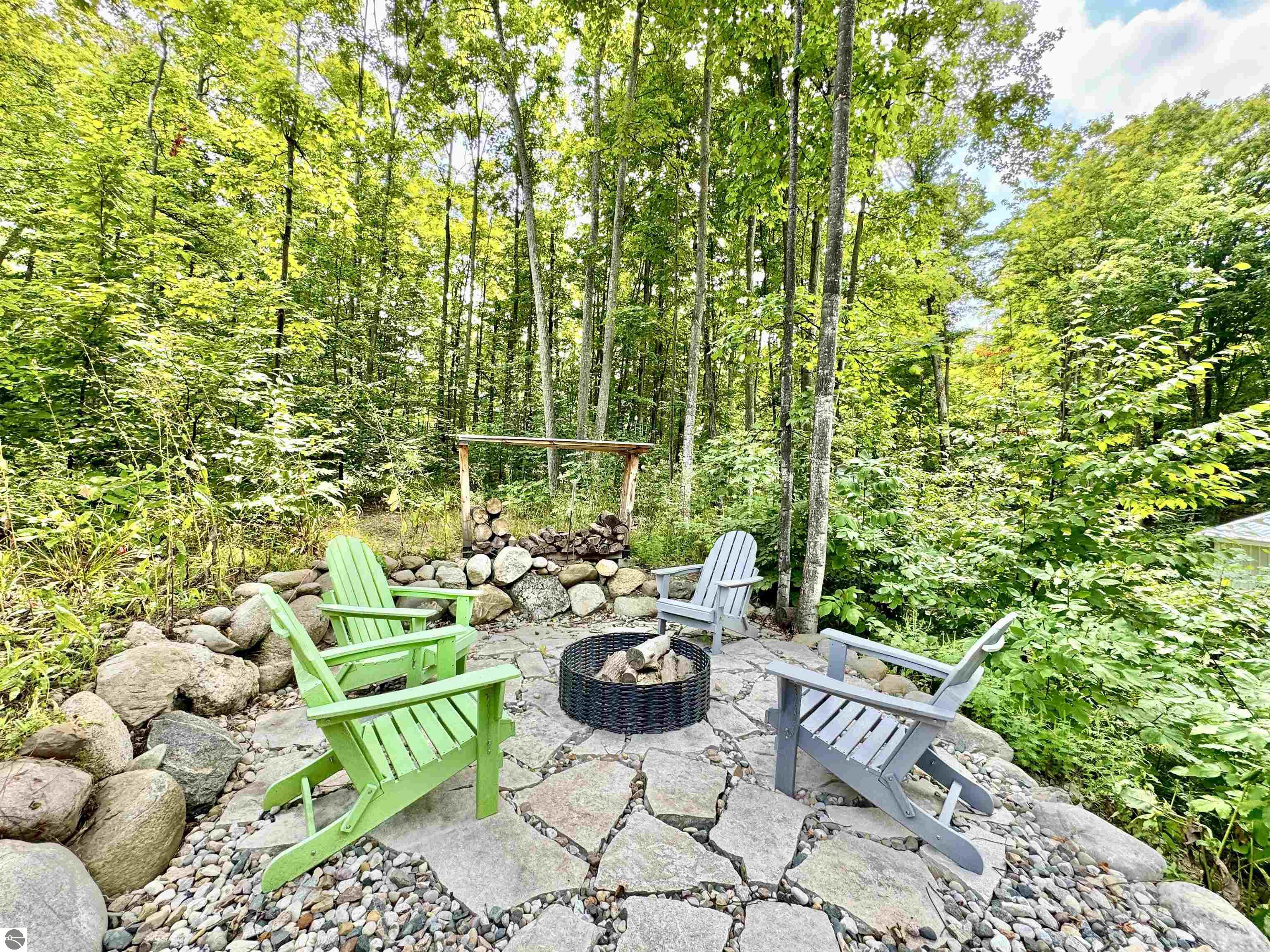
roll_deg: -1.1
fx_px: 514
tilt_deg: +0.5
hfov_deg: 102.1
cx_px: 635
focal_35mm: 14
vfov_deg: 85.7
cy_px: 476
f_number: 2.2
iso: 40
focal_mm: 2.22
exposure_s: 1/136
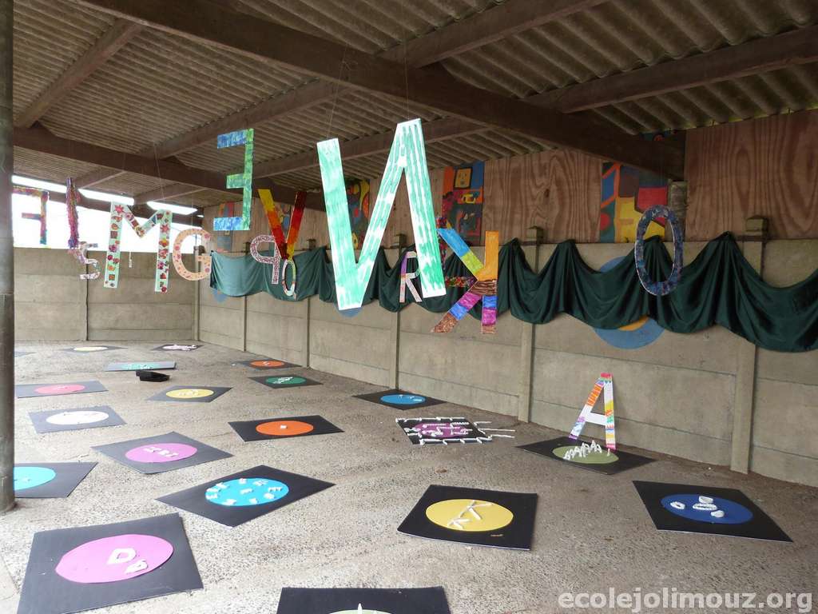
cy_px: 307
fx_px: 591
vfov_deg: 54.9
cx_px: 409
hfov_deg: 69.4
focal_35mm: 25
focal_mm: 4.5
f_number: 2.8
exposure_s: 1/80
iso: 100
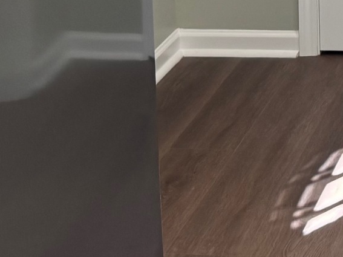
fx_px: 1288
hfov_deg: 14.3
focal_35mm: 130
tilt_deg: -7.9
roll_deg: +0.4
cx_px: 489
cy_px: -223
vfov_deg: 10.6
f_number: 1.78
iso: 125
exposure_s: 1/120
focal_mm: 6.76
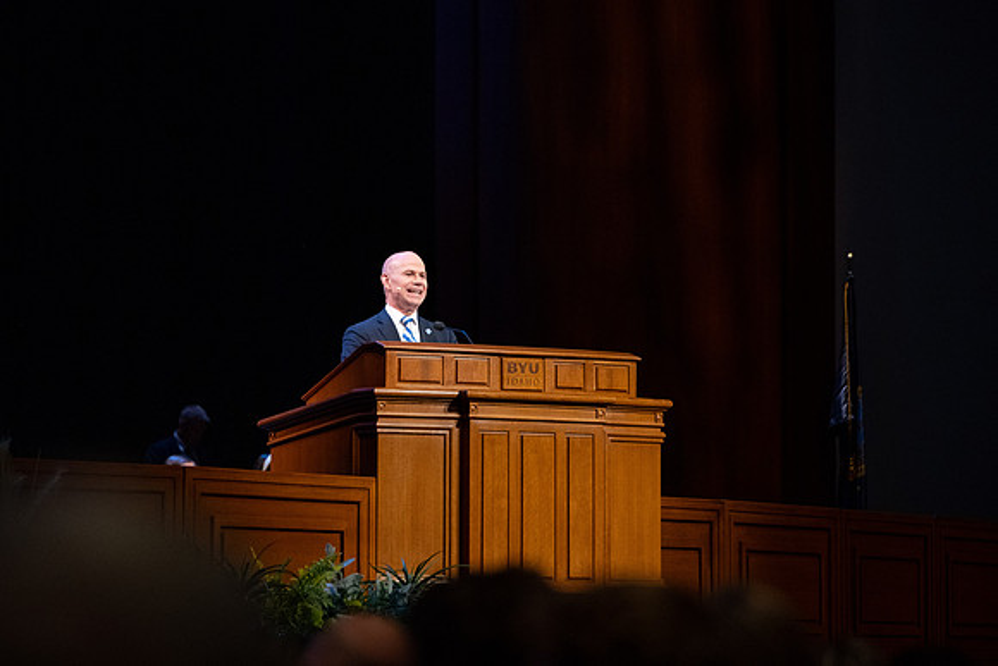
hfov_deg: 13.0
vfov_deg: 8.7
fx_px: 4368
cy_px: 339
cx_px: 459
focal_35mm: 158
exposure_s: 1/320
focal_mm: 140
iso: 2000
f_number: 3.5
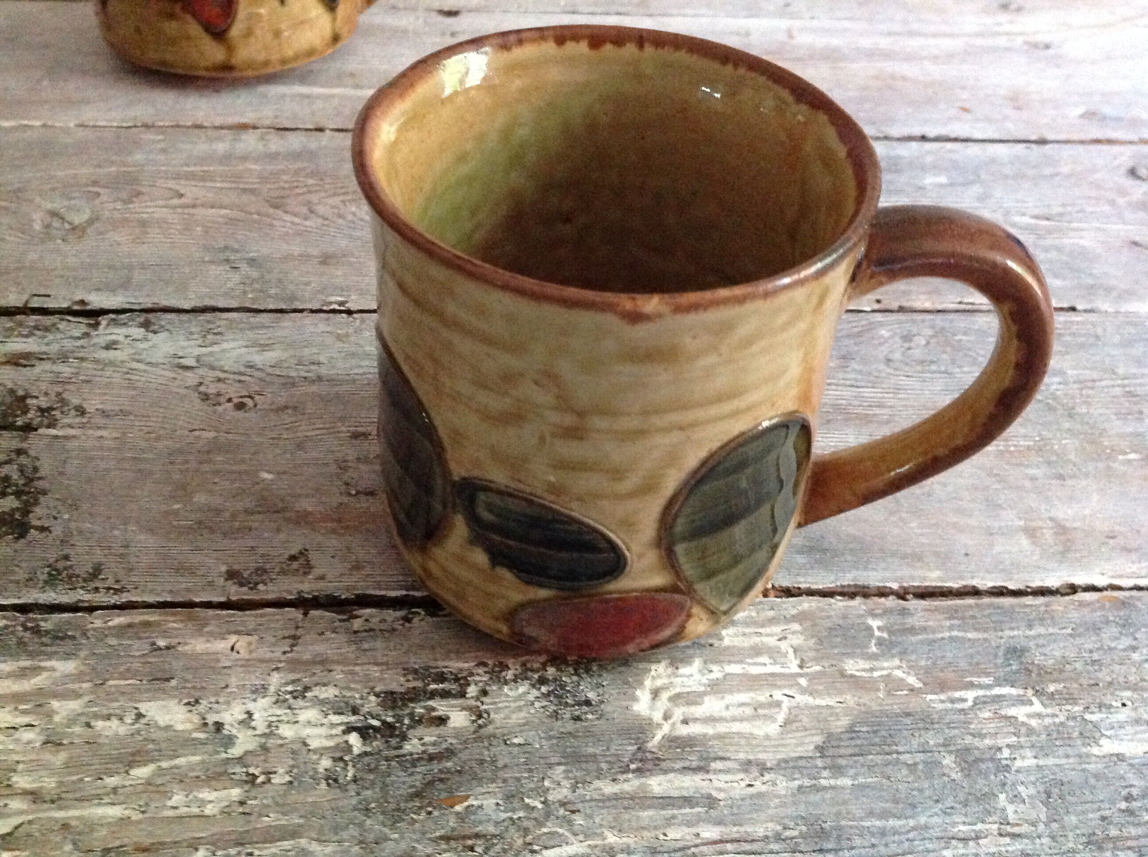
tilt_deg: -44.5
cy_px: 428
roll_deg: -4.6
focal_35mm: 35
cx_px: 574
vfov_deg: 40.6
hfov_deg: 52.7
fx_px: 1159
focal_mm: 4.28
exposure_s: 1/15
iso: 800
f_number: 2.4
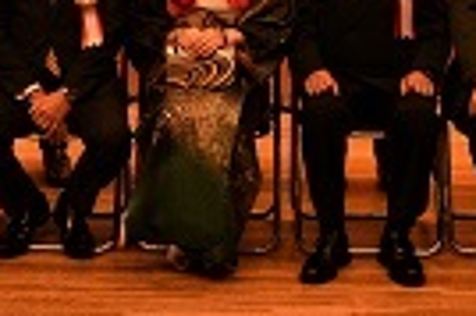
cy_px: -199
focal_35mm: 114
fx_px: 1505
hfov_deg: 17.9
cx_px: 171
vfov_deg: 11.4
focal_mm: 34
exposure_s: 1/80
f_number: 4
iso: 800
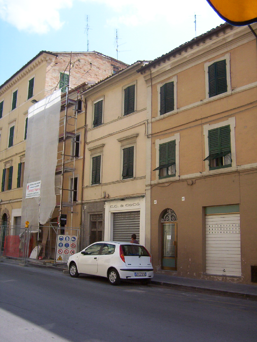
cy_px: 171
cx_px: 128
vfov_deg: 51.4
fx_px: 356
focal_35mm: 36
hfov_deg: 39.7
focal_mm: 5.54
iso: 100
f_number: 5.24
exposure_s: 1/444
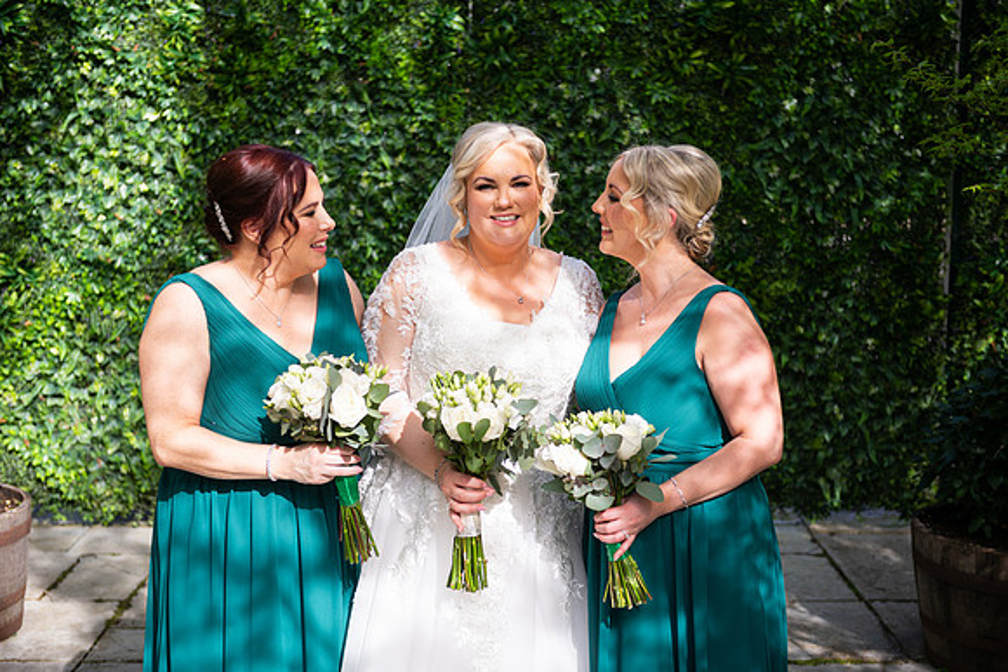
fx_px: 1540
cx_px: 504
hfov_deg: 36.2
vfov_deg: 24.6
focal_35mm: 55
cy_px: 336
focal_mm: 55
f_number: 3.5
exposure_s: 1/500
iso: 100
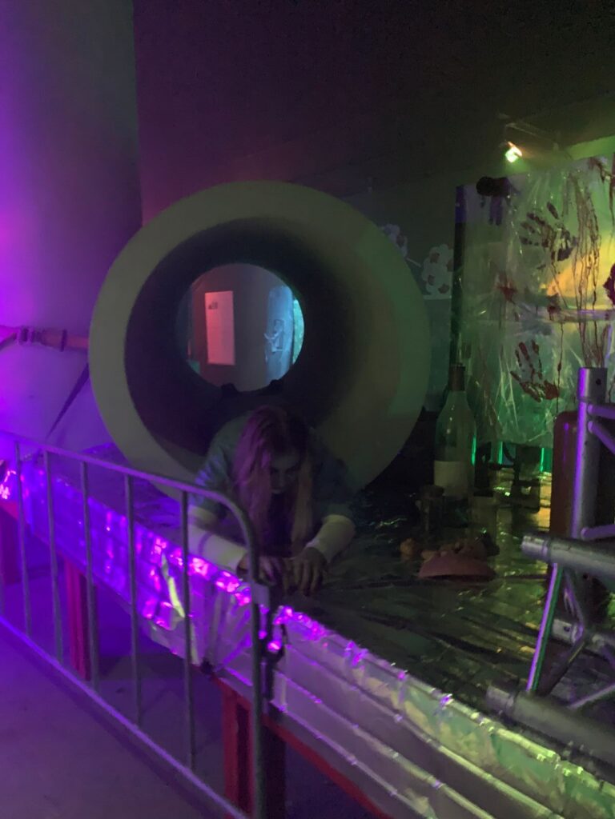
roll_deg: +0.5
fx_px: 616
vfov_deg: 67.3
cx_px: 308
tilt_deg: -7.8
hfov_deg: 53.1
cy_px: 410
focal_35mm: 26
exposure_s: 1/4
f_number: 1.8
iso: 1000
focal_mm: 4.25
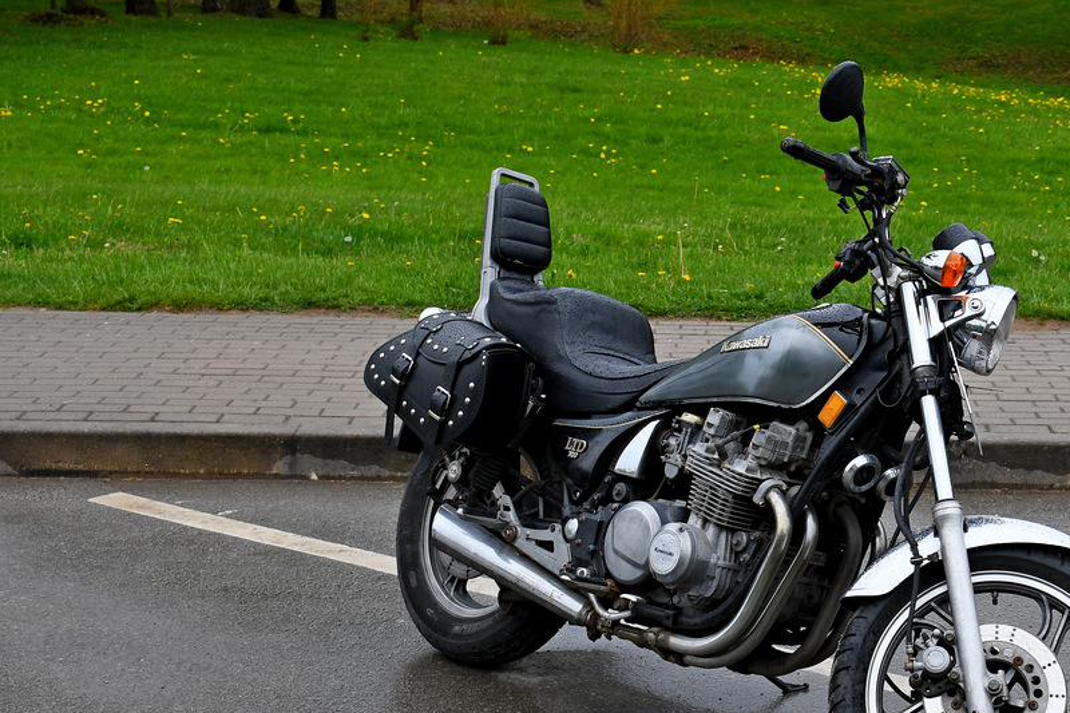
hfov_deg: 30.4
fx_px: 1931
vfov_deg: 20.9
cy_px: 386
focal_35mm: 65
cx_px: 827
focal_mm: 27
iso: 200
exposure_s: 1/250
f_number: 6.3
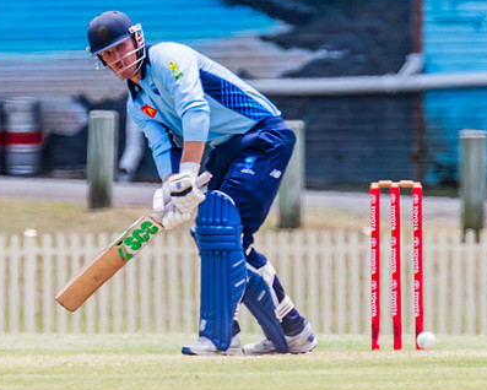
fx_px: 19352
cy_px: 106
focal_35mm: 1342
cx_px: 207
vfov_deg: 1.2
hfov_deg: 1.4
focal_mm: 600
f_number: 9
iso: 800
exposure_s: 1/2000
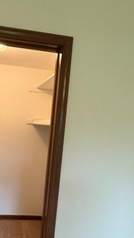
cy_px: 134
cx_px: 16
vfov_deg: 64.0
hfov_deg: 36.8
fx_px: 189
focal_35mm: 30
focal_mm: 2.22
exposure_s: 1/60
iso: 400
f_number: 2.2
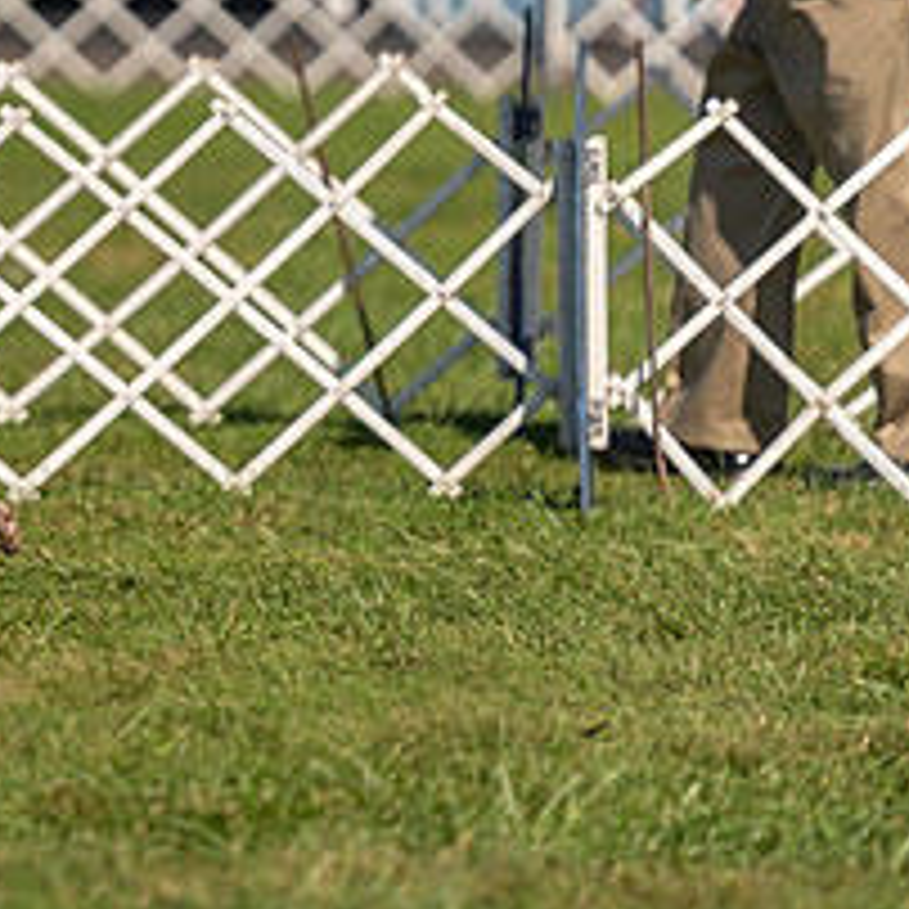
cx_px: -349
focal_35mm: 568
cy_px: -81
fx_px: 16875
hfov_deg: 3.1
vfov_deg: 3.1
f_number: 3.2
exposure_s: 1/3200
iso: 200
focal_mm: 200
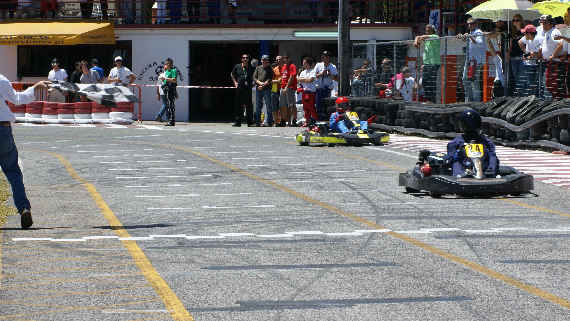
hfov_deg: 13.8
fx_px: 2358
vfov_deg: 7.8
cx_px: 340
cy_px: 171
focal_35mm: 156
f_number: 11
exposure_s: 1/160
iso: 100
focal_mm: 60
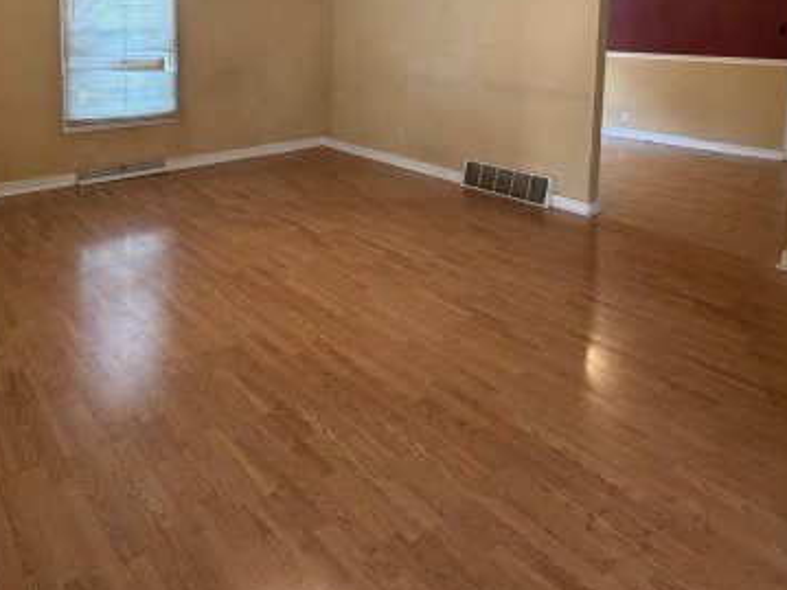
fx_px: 591
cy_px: 79
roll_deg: -0.3
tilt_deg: -6.6
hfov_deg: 66.7
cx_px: 315
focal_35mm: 26
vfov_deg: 48.4
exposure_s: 1/60
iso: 320
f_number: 2.2
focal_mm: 2.22
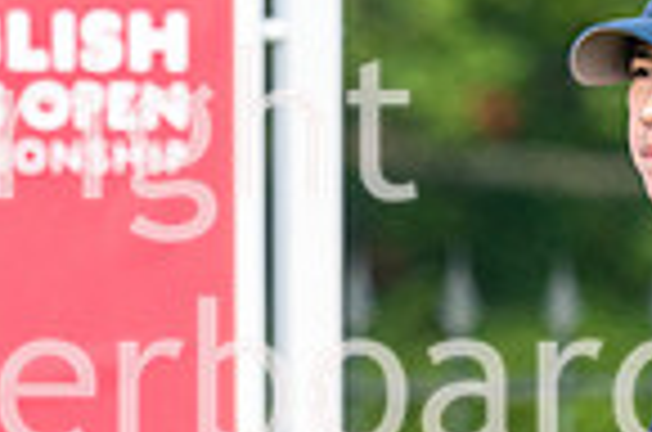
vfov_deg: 0.8
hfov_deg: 1.1
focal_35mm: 1806
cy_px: 418
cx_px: 139
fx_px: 32637
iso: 400
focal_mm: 300
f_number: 5.6
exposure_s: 1/1000
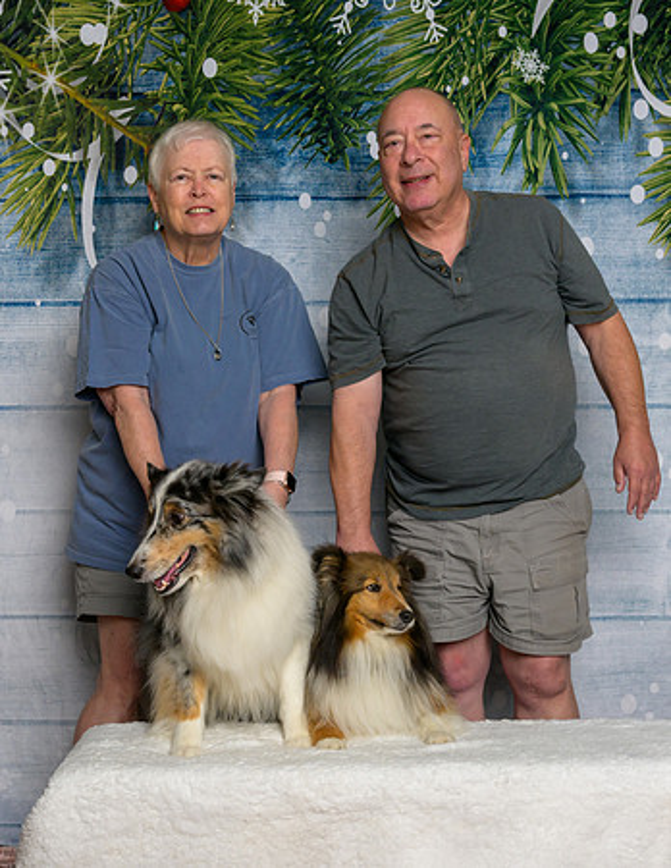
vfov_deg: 33.8
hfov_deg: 26.5
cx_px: 315
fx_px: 1425
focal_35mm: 56
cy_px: 478
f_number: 10
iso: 400
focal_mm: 34
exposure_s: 1/160
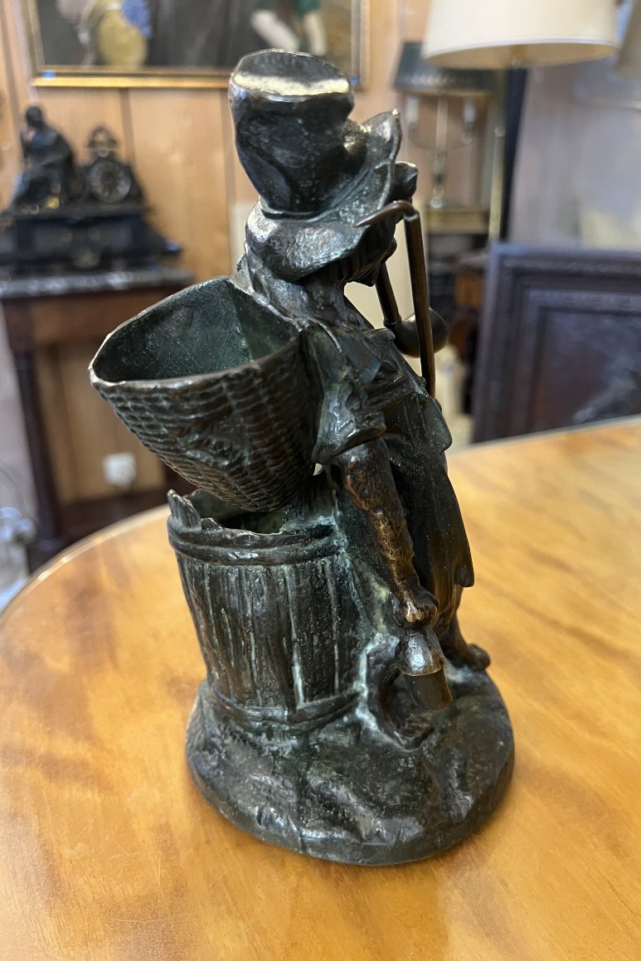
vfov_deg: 65.5
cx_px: 330
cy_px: 490
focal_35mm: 28
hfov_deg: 46.4
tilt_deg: -22.4
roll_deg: +1.6
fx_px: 748
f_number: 1.5
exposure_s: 1/50
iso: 400
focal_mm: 5.7
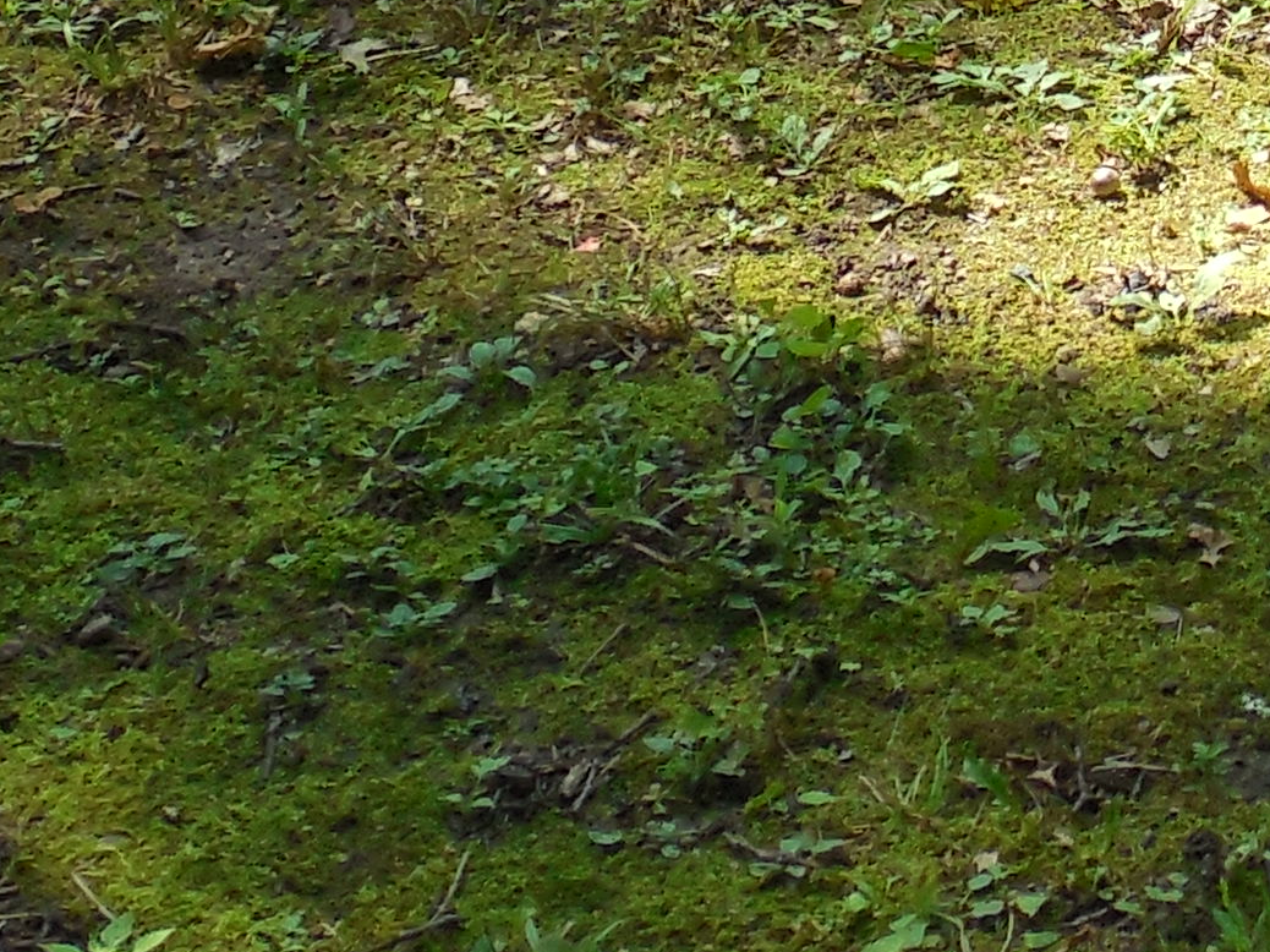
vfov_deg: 12.3
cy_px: -723
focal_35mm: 111
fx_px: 4071
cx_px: 1654
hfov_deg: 16.7
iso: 125
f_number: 3.3
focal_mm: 4.5
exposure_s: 1/125
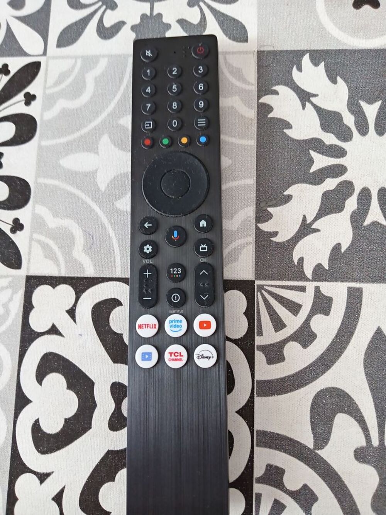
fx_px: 401
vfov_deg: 65.3
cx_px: 193
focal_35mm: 27
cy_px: 258
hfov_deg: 51.4
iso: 960
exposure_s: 1/20
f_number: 1.8
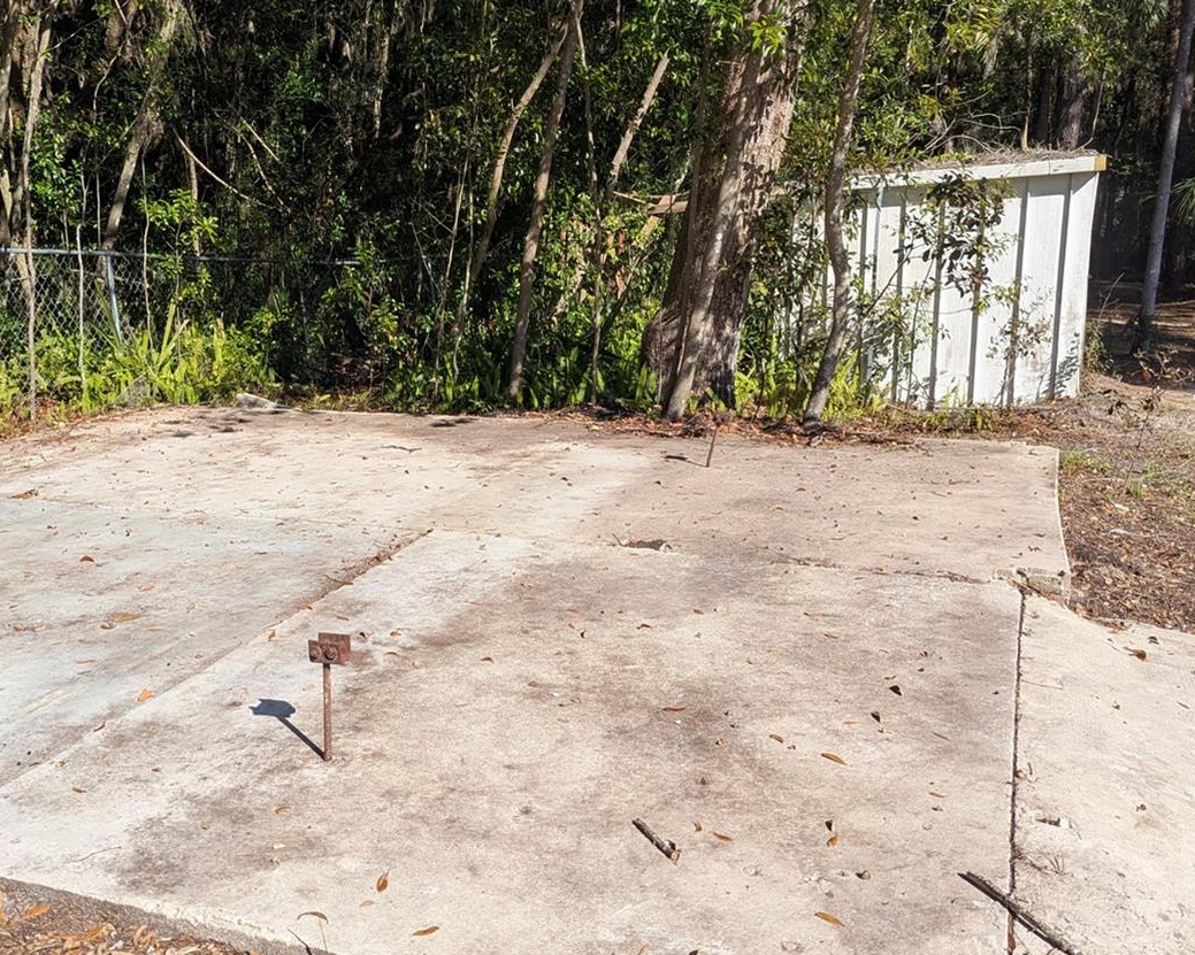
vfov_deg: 41.1
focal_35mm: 36
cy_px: 472
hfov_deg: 49.8
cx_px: 452
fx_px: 1273
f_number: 1.85
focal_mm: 6.81
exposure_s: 1/1770
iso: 56
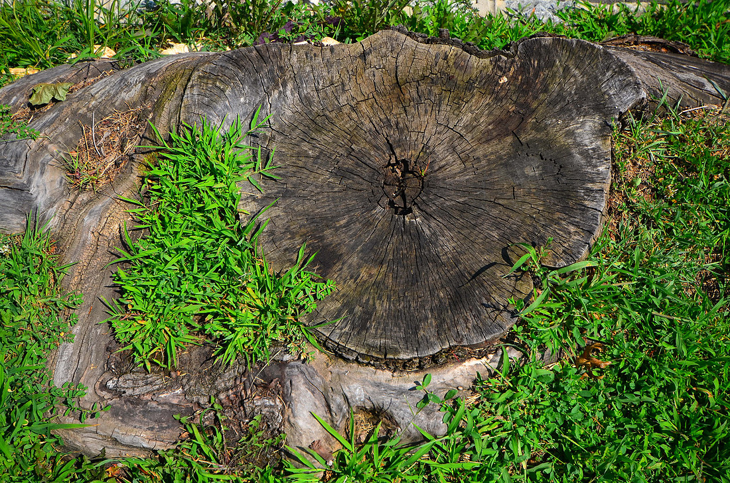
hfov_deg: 53.2
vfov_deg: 36.7
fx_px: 729
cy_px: 242
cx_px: 365
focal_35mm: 36
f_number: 6.3
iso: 100
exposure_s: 1/160
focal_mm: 24
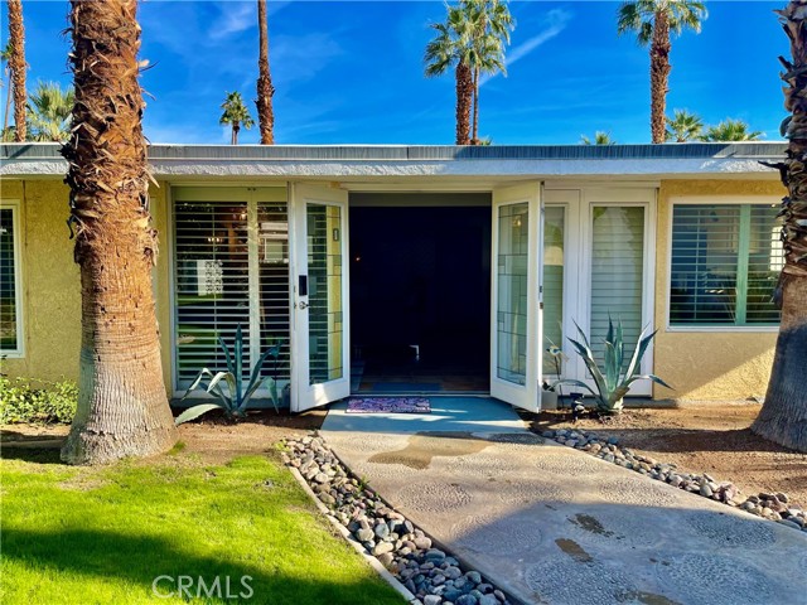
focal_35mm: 25
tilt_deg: -4.5
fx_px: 583
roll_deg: +0.1
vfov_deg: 54.9
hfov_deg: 69.4
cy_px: 302
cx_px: 404
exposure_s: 1/1294
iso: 32
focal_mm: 5.1
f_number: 1.6
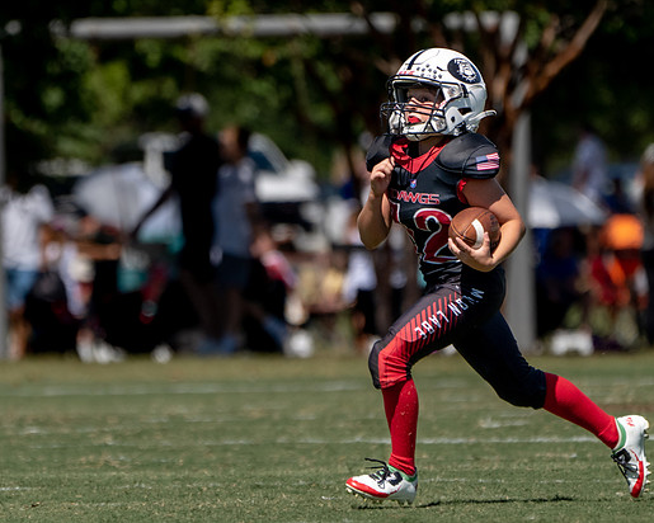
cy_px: 314
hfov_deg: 1.9
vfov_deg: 1.5
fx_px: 19646
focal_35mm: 1015
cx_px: 193
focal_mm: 400
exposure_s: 1/1250
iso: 160
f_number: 5.6
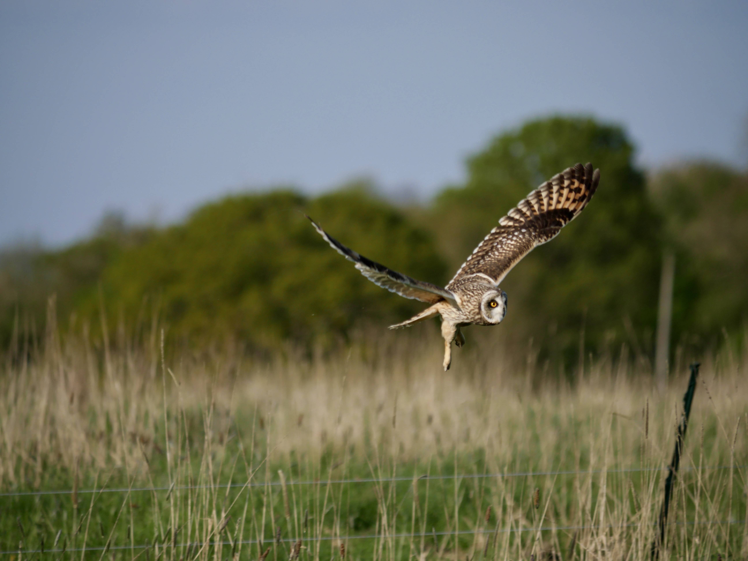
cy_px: 280
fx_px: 12965
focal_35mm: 600
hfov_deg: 3.3
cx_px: 374
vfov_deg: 2.5
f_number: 6.3
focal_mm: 300
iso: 200
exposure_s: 1/1000
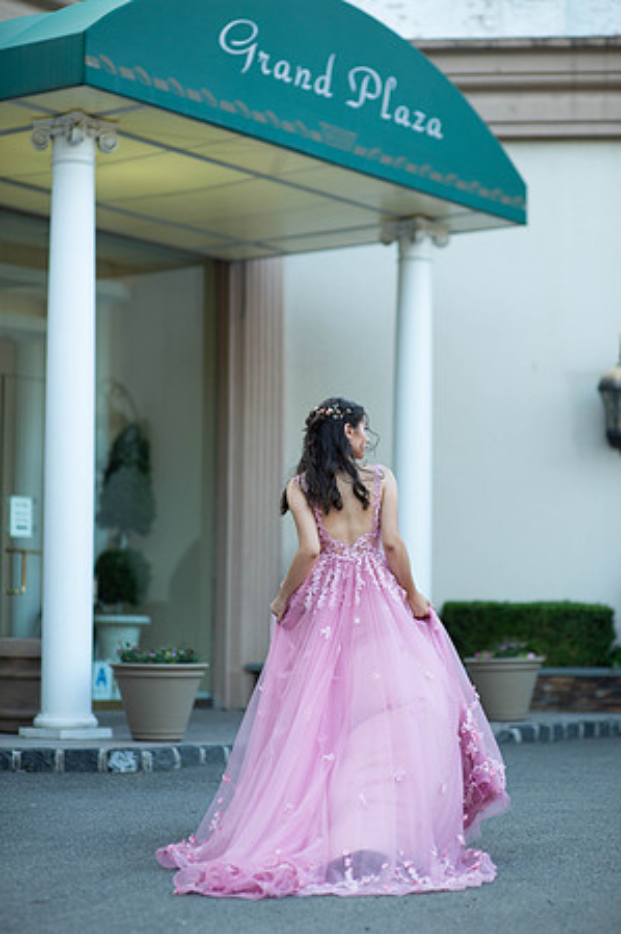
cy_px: 467
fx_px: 2204
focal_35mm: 85
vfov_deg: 23.9
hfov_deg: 16.0
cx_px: 310
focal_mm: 85
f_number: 2
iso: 250
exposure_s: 1/640
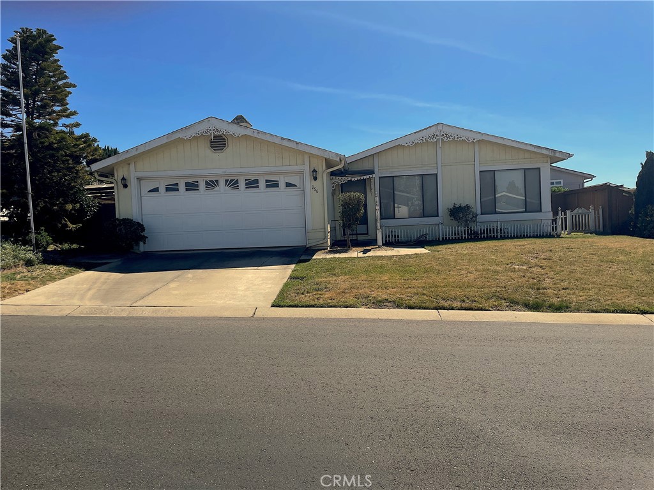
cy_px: 245
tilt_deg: -3.3
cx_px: 327
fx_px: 491
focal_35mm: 26
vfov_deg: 53.1
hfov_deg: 67.3
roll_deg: +2.1
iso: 50
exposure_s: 1/6135
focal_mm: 4.2
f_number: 1.6
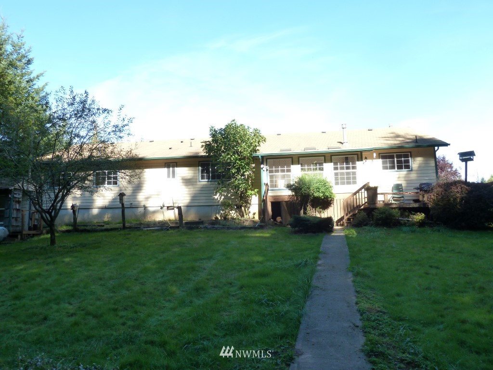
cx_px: 246
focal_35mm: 25
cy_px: 185
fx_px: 356
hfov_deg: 69.4
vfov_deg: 54.9
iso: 125
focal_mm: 4.1
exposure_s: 1/125
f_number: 4
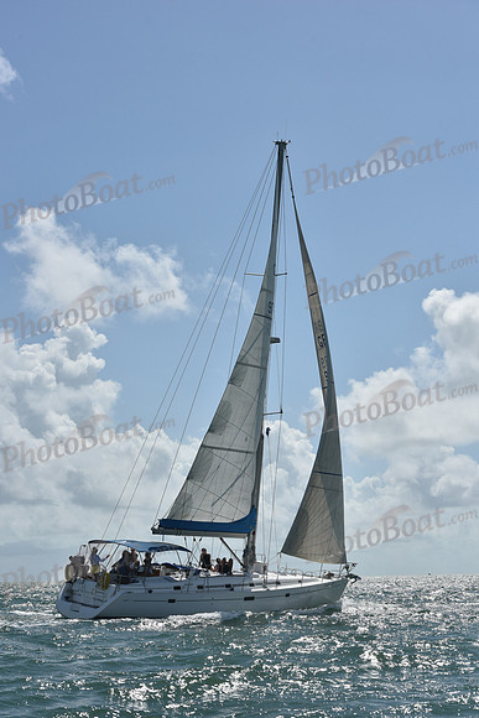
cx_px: 240
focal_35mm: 70
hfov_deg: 19.5
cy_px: 359
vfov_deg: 28.8
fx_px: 1396
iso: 250
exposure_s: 1/1600
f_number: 11
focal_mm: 70
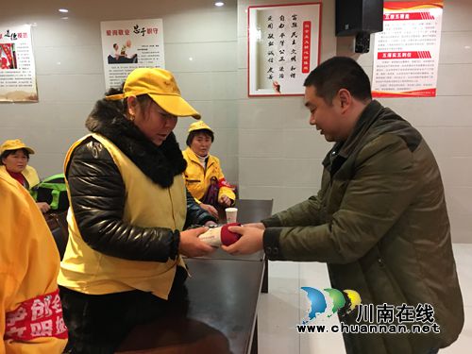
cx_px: 236
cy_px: 177
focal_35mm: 29
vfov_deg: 48.2
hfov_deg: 61.7
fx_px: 395
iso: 80
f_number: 2.2
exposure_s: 1/10
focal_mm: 4.15
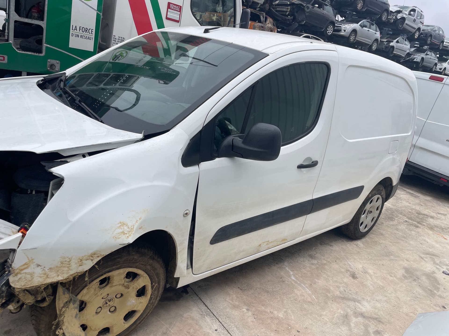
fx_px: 337
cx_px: 224
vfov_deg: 53.1
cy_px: 168
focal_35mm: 26
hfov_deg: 67.3
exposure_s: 1/670
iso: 32
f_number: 1.6
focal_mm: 4.2
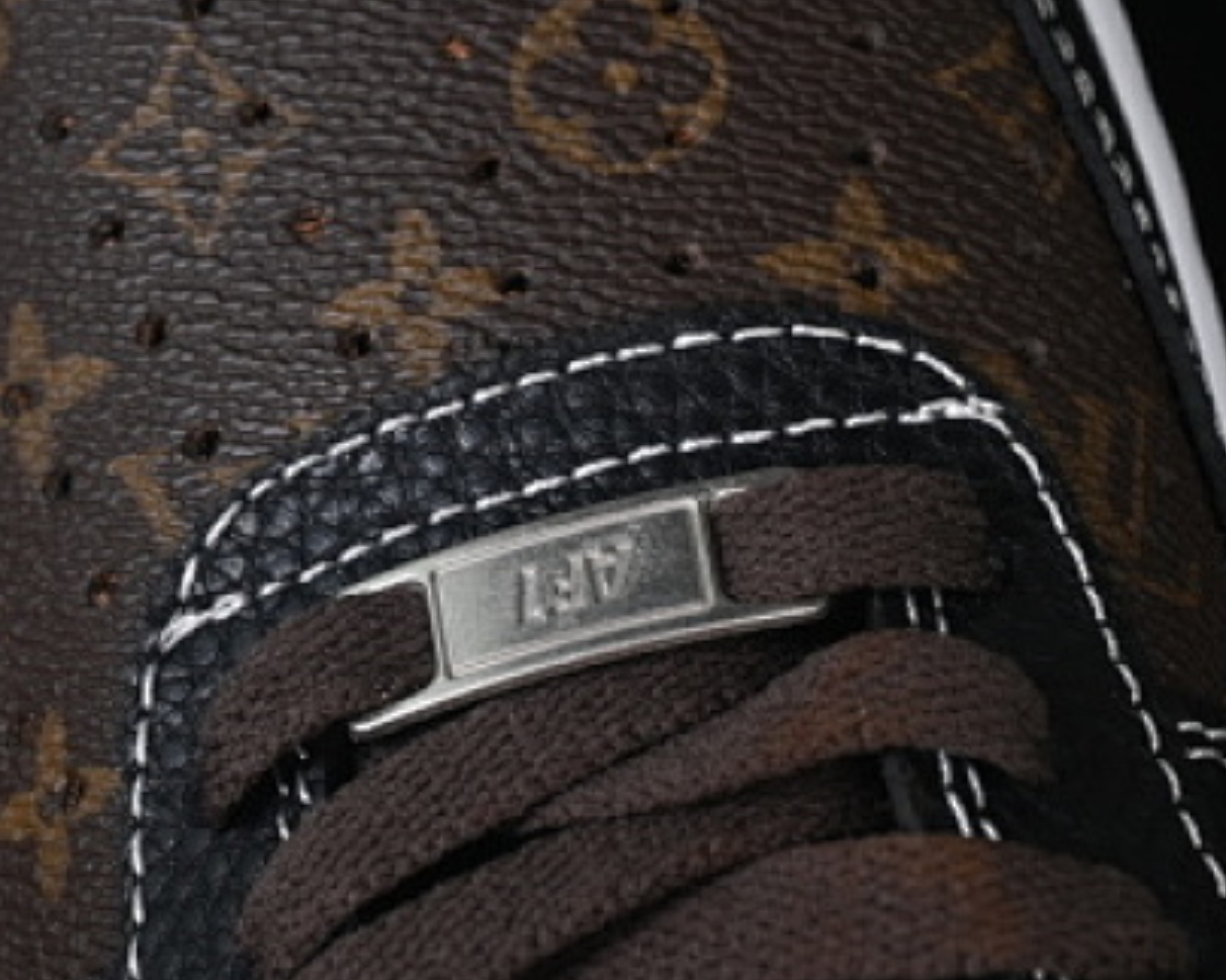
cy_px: 355
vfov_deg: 8.2
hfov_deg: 10.3
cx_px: 546
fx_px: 6820
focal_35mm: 188
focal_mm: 50
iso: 160
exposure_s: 1/60
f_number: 6.3
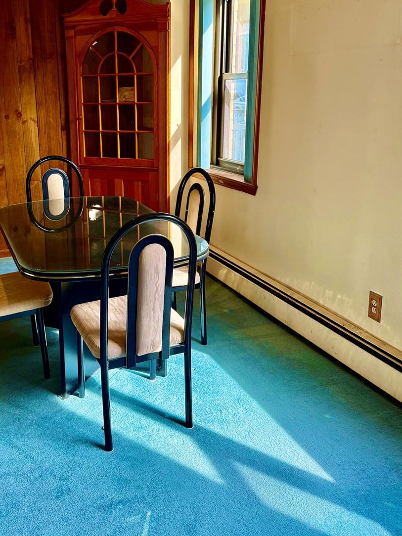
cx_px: 139
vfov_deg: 53.5
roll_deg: +0.6
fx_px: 526
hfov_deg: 41.3
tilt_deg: -13.0
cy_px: 209
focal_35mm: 34
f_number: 1.78
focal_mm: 6.76
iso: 125
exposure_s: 1/240
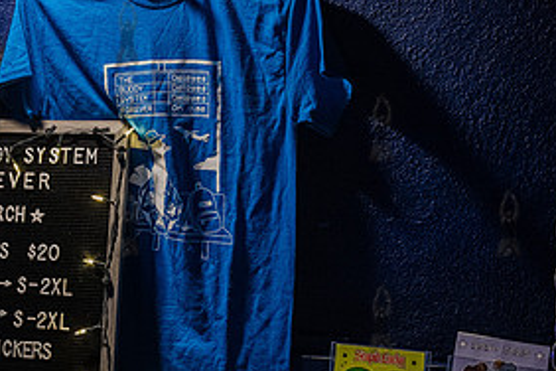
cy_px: 222
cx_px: 126
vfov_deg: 18.9
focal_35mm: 72
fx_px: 1112
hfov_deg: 27.6
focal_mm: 35
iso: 16000
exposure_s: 1/250
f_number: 3.2
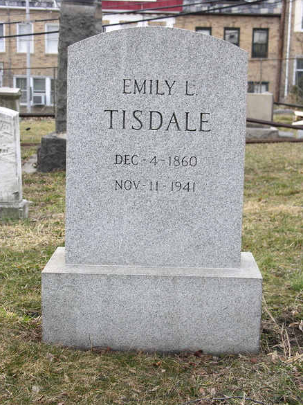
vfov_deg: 29.8
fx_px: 759
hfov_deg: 22.6
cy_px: 202
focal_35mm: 65
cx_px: 150
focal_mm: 16.4
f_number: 4
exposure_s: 1/77.7
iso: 50
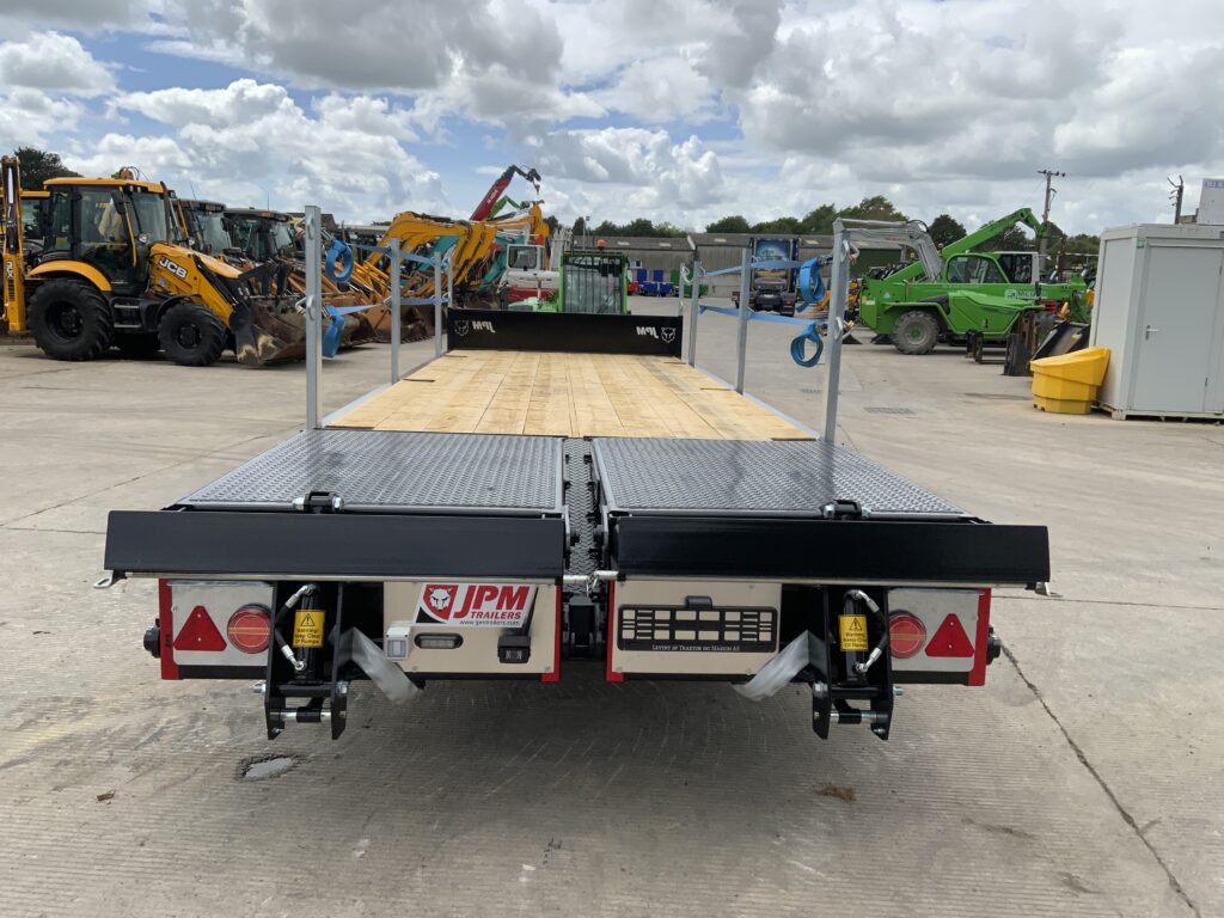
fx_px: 1025
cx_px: 612
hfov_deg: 61.7
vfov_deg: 48.2
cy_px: 459
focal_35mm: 29
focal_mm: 3
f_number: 1.8
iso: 16
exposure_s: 1/2141
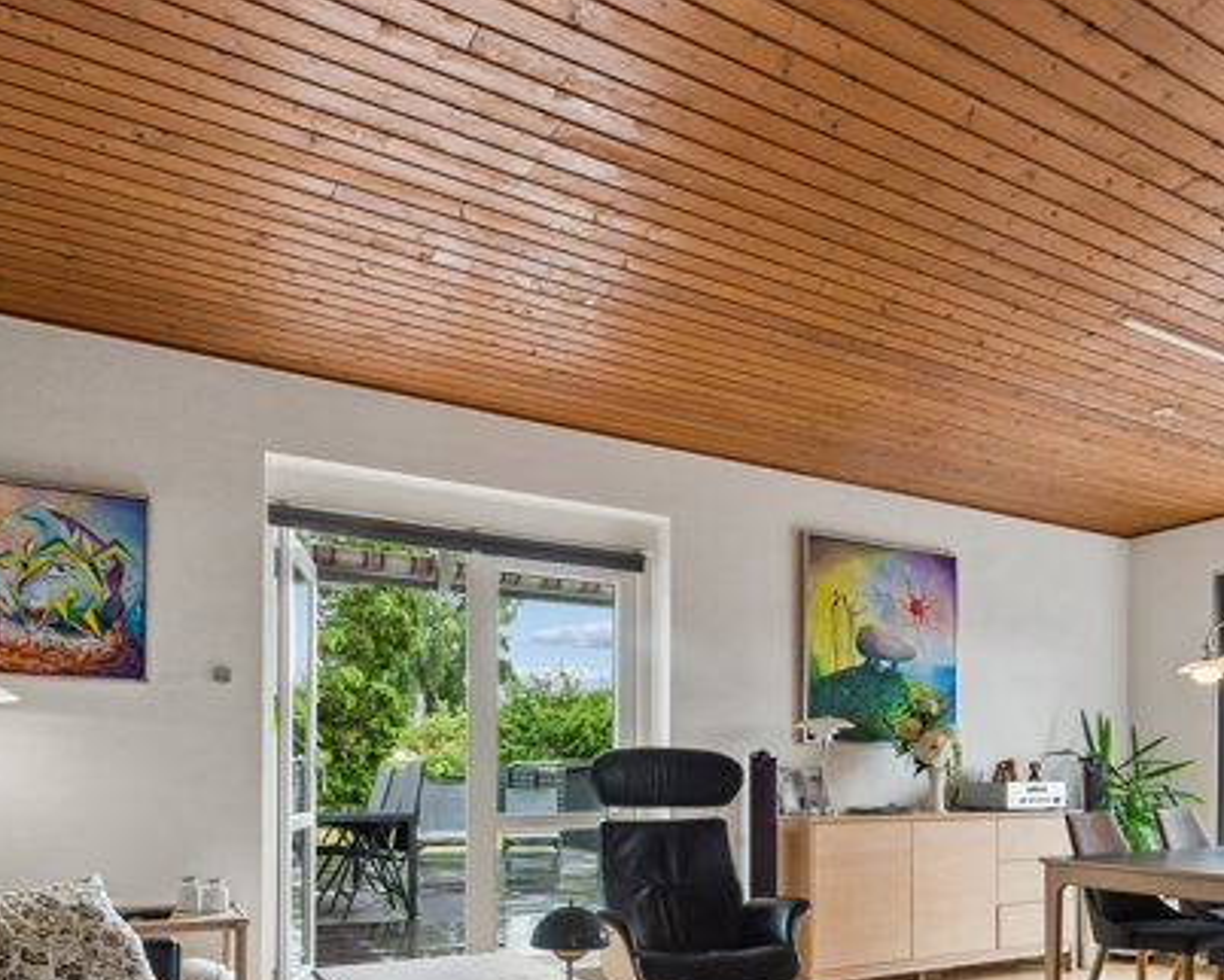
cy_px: 787
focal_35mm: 28
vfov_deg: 48.6
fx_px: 1015
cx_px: 694
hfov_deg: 61.9
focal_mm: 15
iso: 200
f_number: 11
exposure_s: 1/8
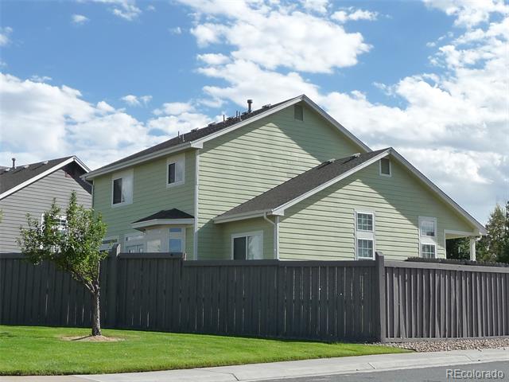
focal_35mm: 61
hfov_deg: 31.7
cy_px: 191
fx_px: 897
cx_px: 254
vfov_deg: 24.0
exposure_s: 1/1000
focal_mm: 6.3
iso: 160
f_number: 3.8
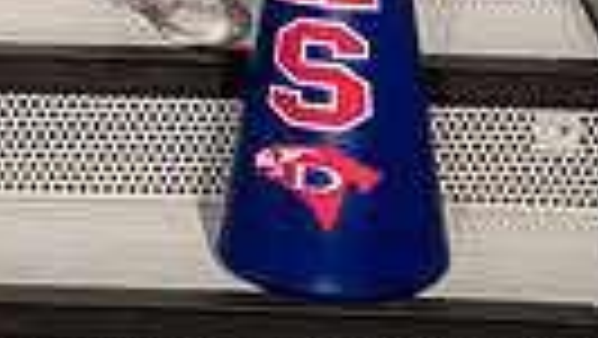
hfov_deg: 10.1
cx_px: -27
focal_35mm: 212
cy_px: -631
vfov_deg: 5.4
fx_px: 3364
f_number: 7.1
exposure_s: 1/320
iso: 200
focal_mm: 60
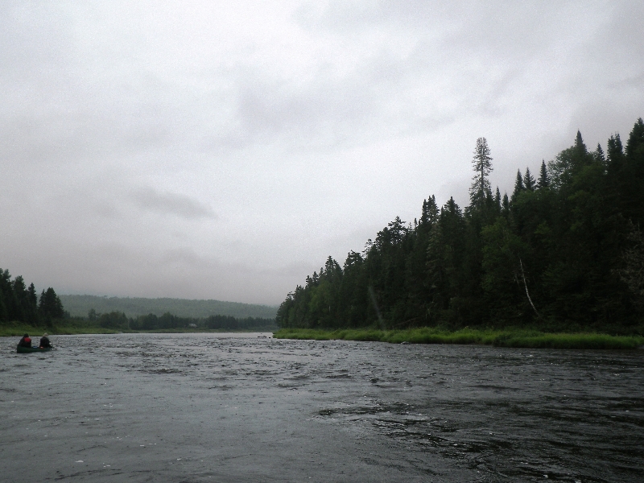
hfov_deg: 63.4
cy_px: 242
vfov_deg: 49.7
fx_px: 521
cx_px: 322
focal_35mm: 28
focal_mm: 5
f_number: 4.2
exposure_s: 1/320
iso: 80
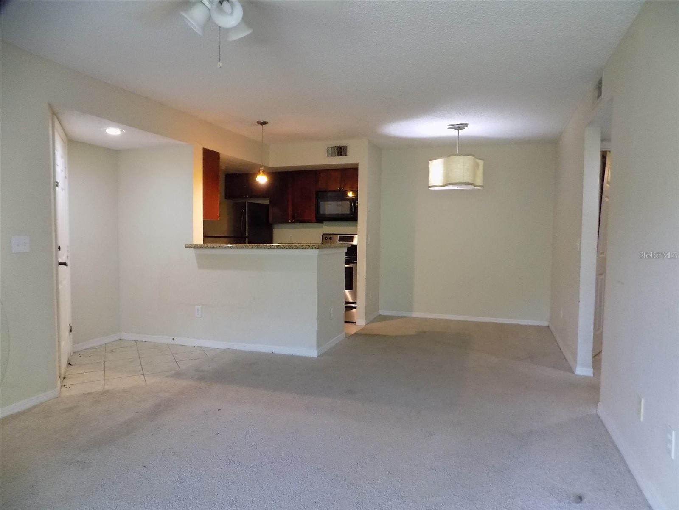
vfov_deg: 58.9
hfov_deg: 73.9
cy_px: 255
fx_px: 451
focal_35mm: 23
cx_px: 340
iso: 400
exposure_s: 1/25
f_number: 3.1
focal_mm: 4
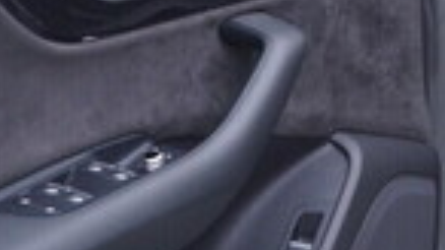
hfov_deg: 13.8
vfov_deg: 8.4
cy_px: -123
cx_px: 750
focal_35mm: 142
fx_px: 1675
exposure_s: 1/40
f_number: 2.8
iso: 125
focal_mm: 24
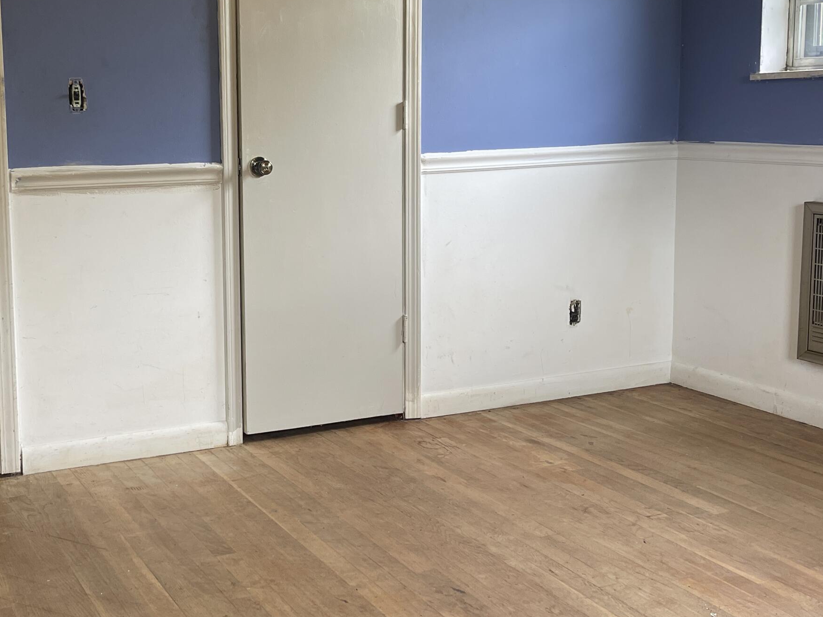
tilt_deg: -6.7
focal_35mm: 43
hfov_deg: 42.8
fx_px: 1022
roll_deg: +0.8
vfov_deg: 33.4
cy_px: 230
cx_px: 231
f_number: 1.6
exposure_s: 1/120
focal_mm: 5.1
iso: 100
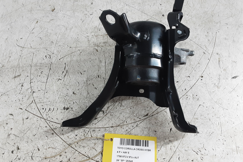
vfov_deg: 45.0
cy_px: 81
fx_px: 196
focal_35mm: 29
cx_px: 123
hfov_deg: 63.7
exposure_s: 1/50
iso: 160
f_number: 1.9
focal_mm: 2.91
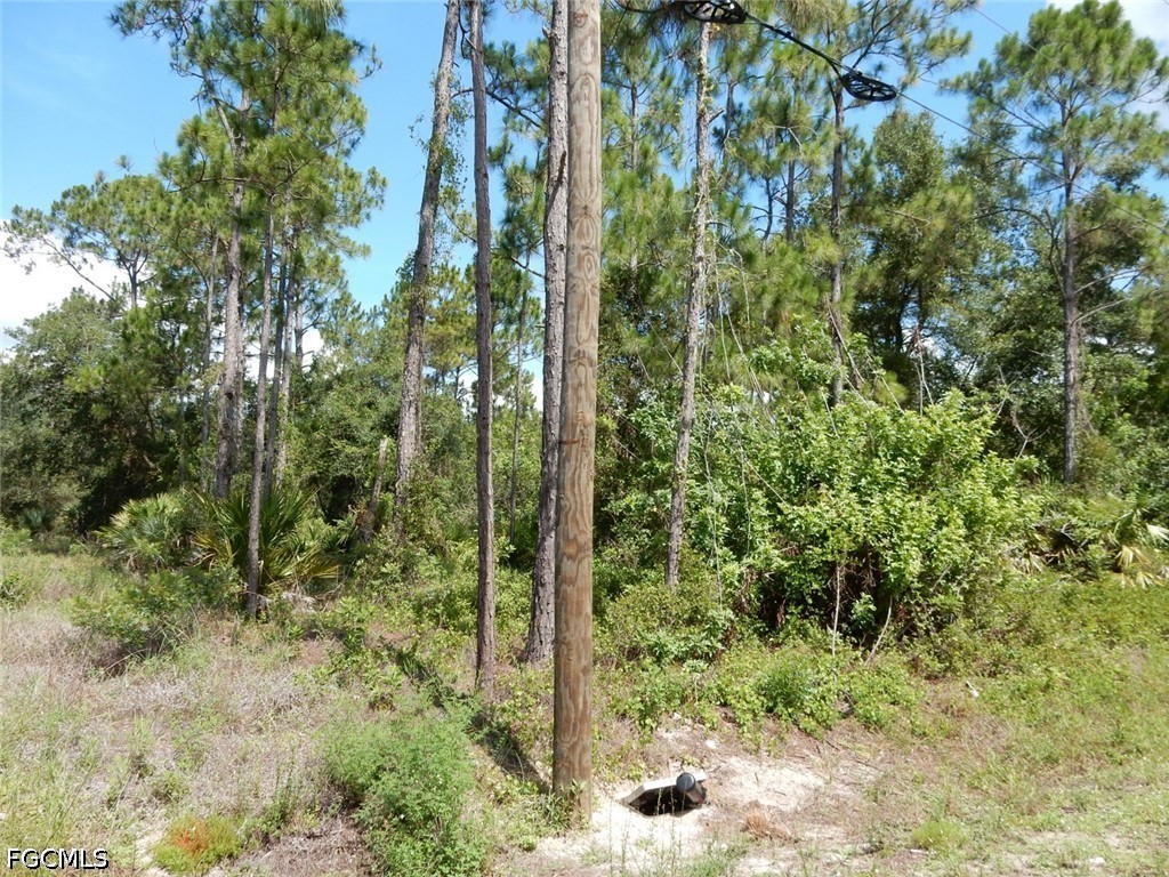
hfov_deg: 69.4
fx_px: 844
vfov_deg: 54.9
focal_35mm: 25
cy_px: 438
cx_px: 584
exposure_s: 1/640
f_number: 3.7
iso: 125
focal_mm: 4.5
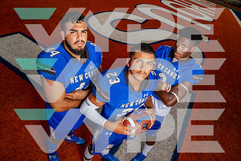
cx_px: 120
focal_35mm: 25
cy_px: 80
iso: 100
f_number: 5.6
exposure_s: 1/250
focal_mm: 25
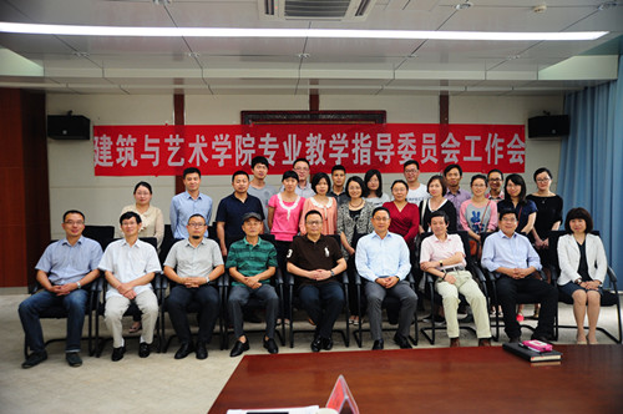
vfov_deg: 41.0
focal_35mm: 32
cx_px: 312
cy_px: 207
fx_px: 553
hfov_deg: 58.8
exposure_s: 1/30
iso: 1000
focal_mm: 32
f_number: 3.5
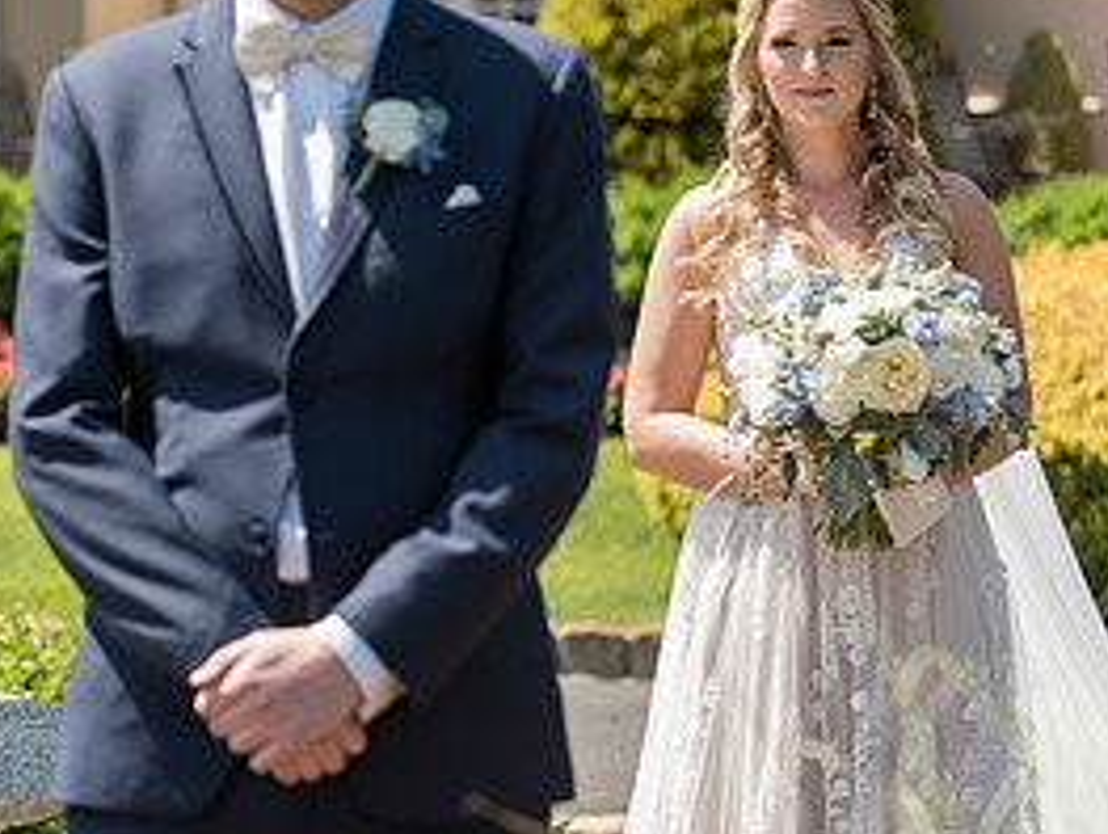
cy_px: 175
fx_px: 6923
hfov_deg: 9.1
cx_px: 312
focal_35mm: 216
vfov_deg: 6.9
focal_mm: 102
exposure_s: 1/1250
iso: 200
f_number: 3.5
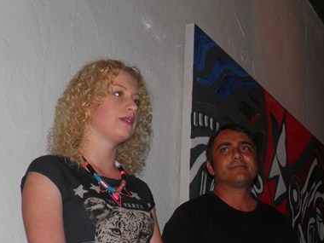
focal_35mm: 59
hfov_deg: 31.9
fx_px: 552
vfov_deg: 24.0
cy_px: 228
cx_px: 255
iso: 100
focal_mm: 4.9
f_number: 2.8
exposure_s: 1/30
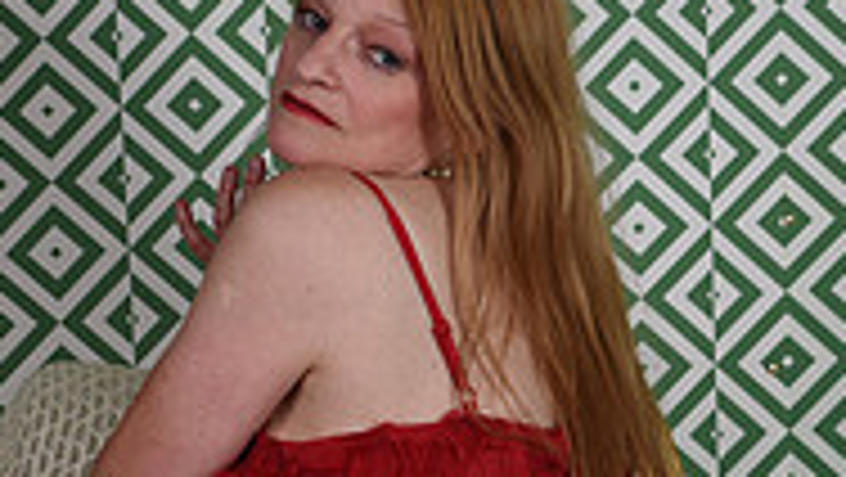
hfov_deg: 12.1
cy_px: 630
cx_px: 349
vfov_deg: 6.8
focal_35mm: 178
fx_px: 3995
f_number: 9
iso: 100
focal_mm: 55
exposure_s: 1/160
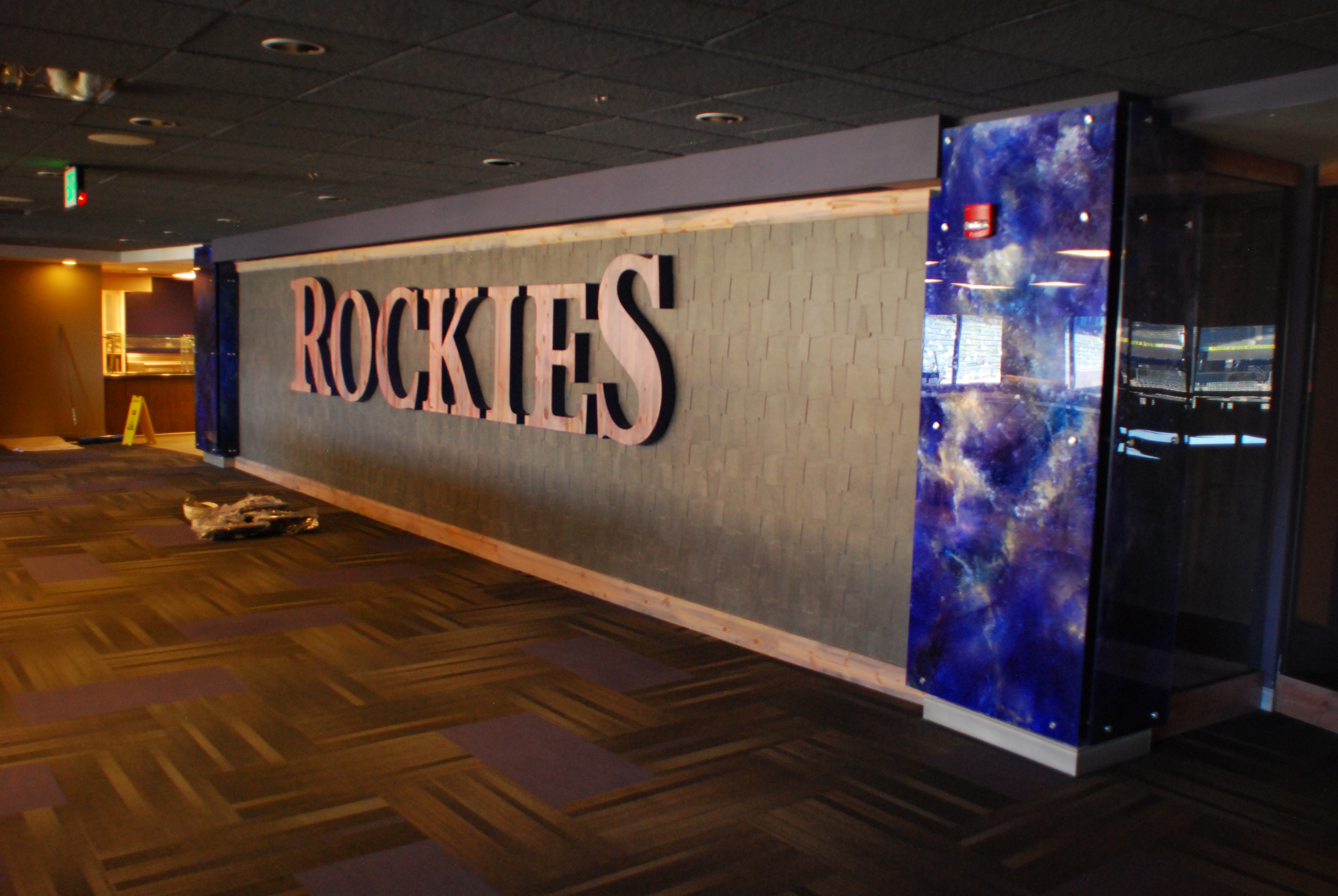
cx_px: 669
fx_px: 1116
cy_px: 448
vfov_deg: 43.7
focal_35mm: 30
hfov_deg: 61.9
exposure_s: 1/40
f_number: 3.2
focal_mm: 20
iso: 800
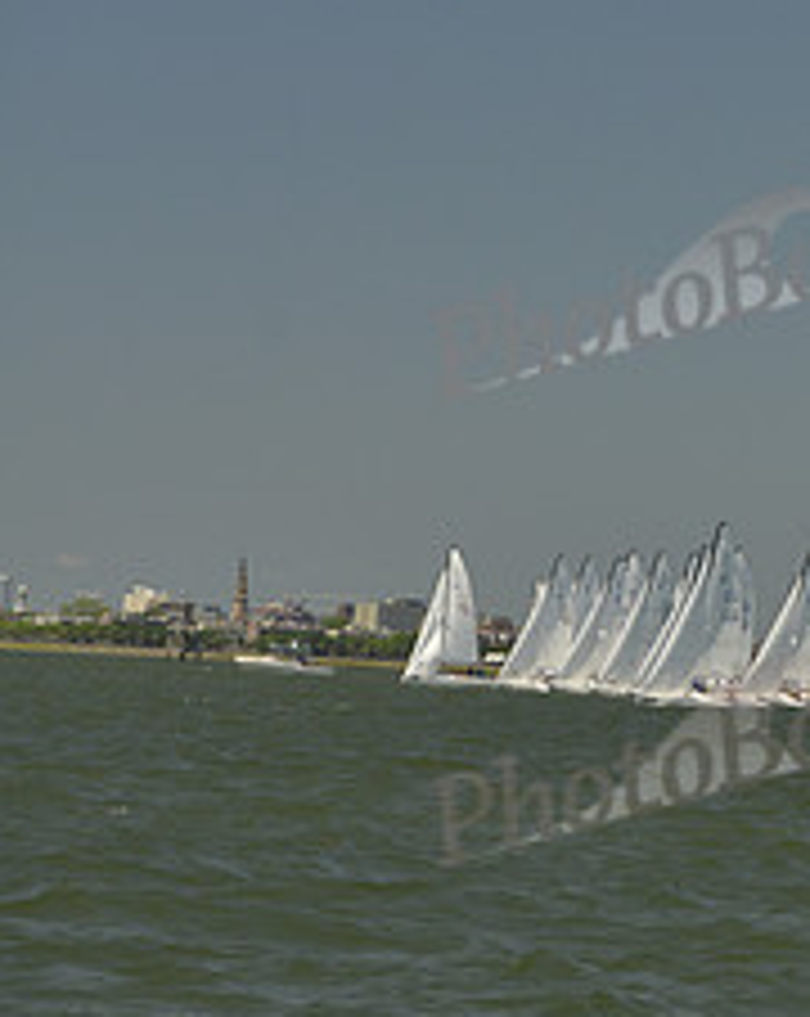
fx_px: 5078
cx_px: 1300
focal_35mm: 169
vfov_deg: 11.4
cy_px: 452
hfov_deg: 8.8
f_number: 6.3
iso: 280
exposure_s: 1/1000
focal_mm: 70
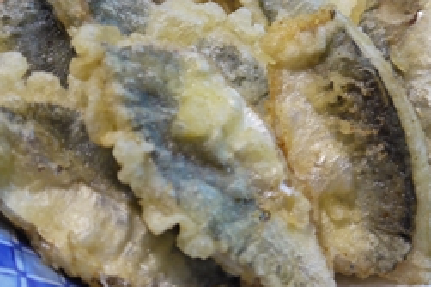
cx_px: 228
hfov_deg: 32.9
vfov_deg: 22.1
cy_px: 95
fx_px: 730
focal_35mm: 61
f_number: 3.6
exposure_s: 1/20
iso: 400
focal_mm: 15
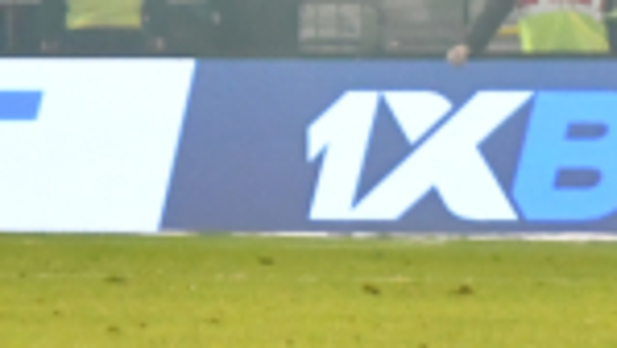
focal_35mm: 1515
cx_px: -787
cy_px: -615
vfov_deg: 0.8
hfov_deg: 1.4
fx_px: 24799
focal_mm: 180
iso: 4500
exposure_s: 1/800
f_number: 4
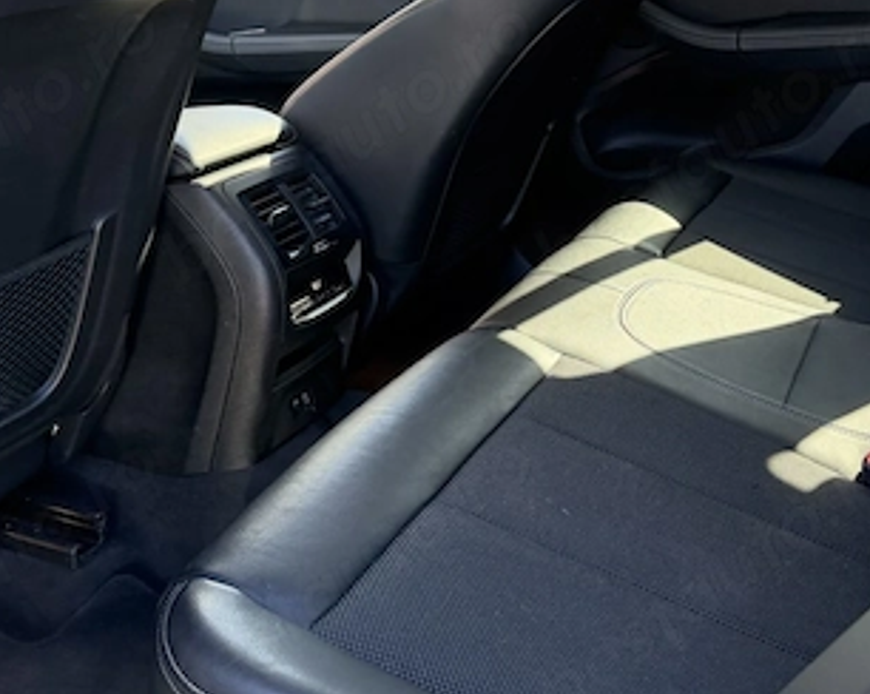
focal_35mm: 46
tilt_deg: -10.7
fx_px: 1183
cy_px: 179
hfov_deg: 40.0
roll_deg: +2.0
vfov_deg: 32.1
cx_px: 566
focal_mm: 6.76
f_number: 1.78
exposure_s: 1/190
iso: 200
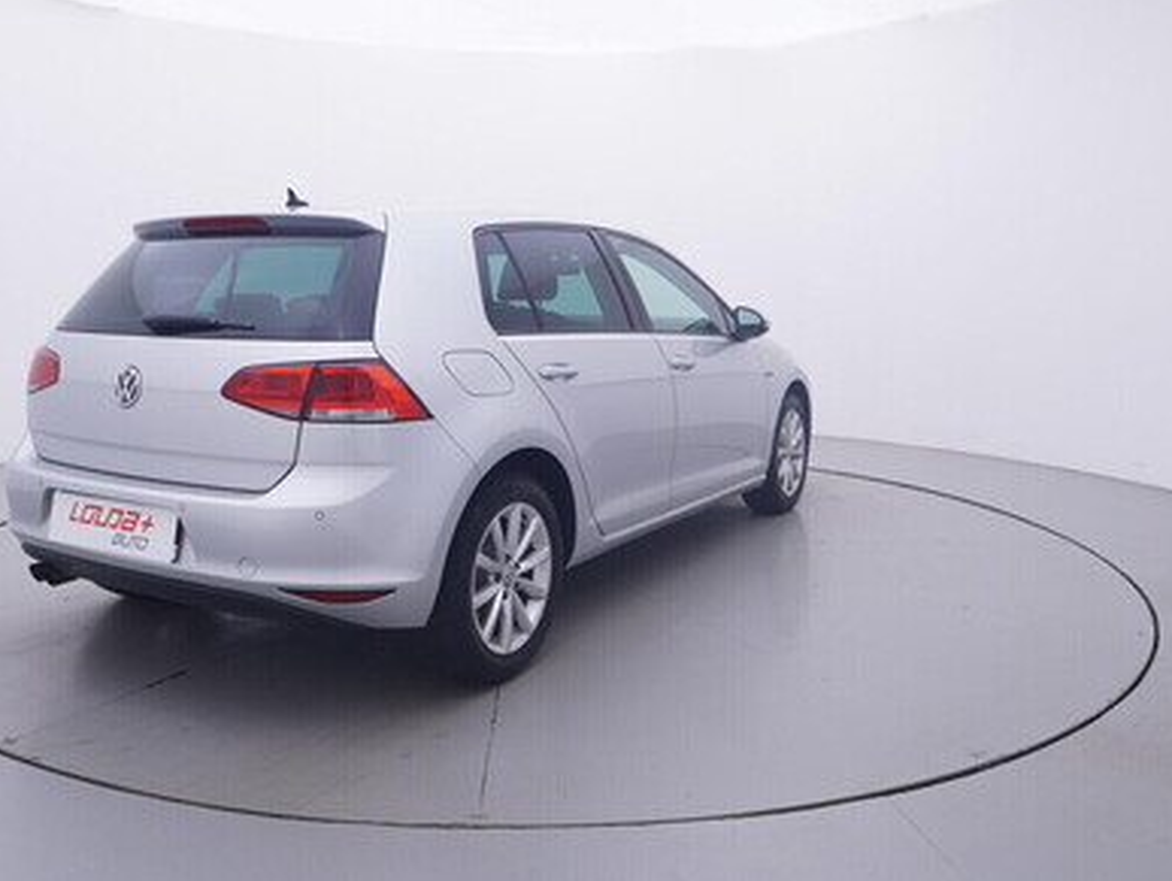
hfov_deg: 58.7
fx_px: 1040
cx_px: 538
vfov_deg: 45.6
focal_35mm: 31
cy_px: 338
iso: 200
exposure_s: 1/80
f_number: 5
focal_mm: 15
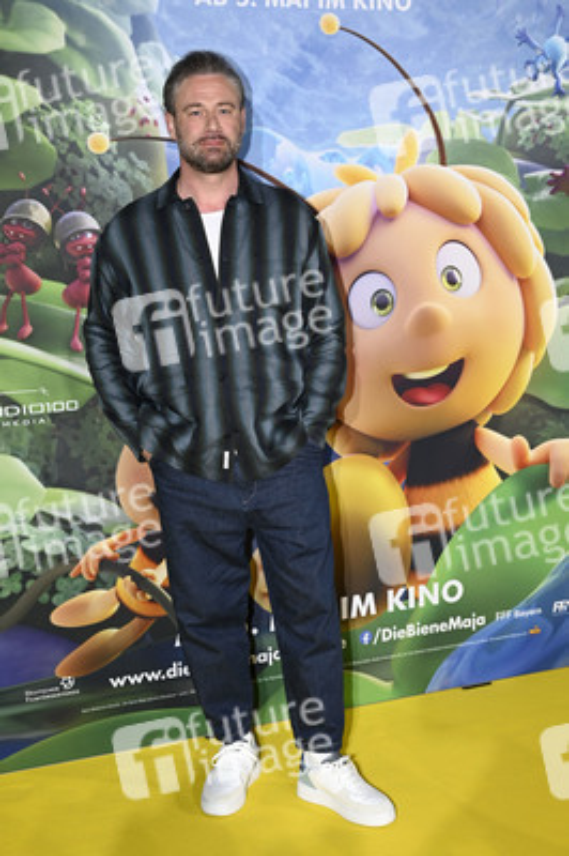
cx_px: 284
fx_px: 1140
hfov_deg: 28.0
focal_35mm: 48
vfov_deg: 41.1
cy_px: 428
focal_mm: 48
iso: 800
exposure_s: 1/125
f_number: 6.3
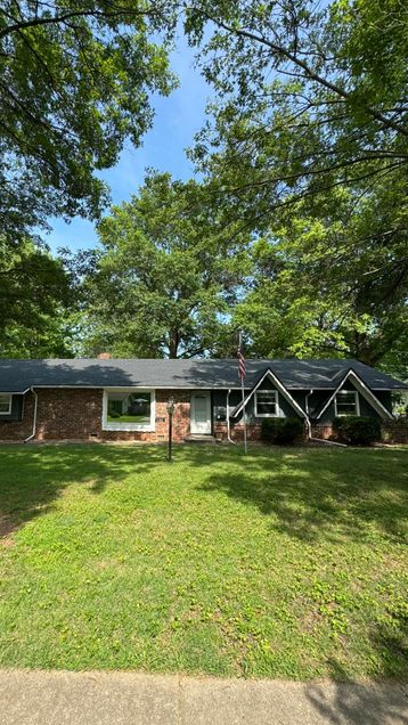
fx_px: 308
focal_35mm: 16
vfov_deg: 99.4
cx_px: 158
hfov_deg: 66.3
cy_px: 360
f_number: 2.2
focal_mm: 2.22
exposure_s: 1/561
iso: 40
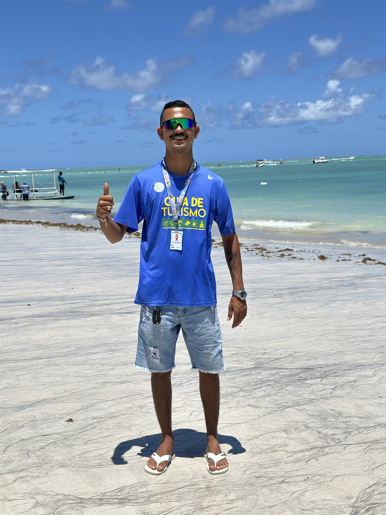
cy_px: 258
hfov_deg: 30.3
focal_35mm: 48
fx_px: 714
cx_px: 193
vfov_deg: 39.7
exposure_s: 1/7634
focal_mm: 6.86
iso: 100
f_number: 1.78
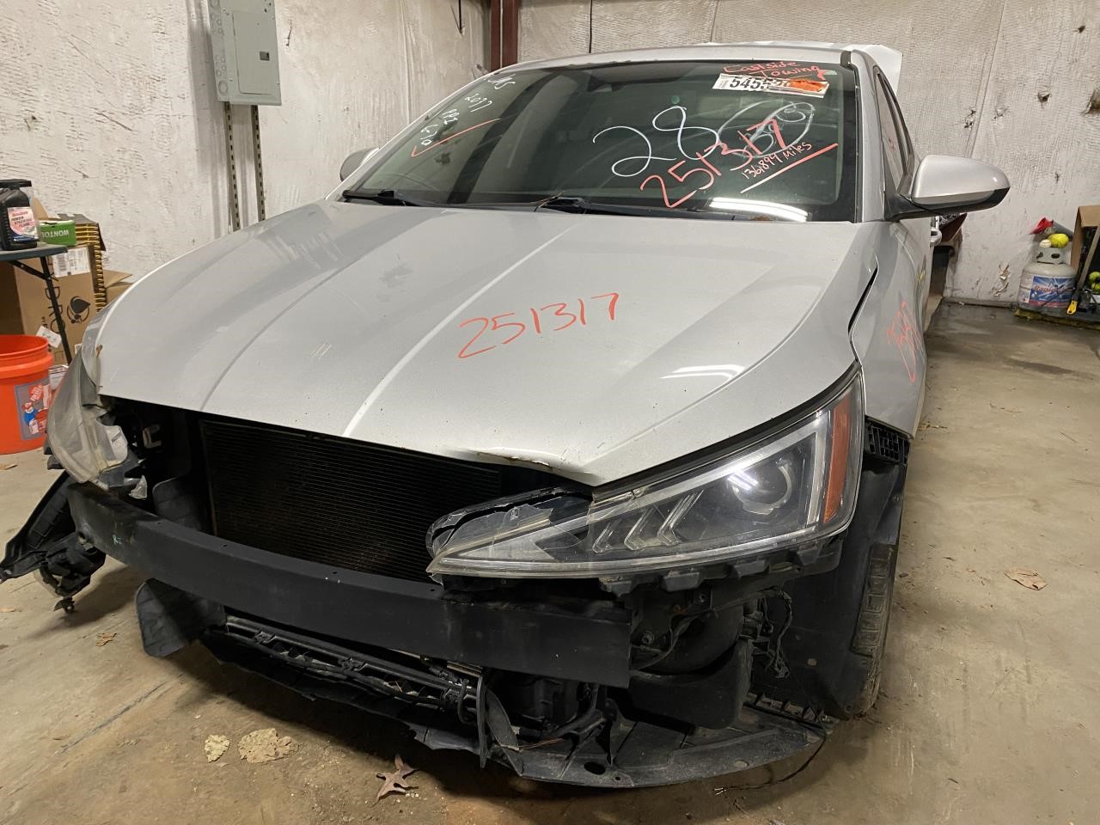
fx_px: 826
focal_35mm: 26
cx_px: 550
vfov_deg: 53.1
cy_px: 412
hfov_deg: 67.3
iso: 160
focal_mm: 4.25
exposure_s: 1/60
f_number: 1.8
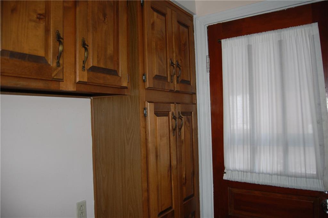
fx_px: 246
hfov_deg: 67.4
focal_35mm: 27
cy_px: 109
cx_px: 164
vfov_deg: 47.8
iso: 400
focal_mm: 18
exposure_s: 1/60
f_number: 3.5
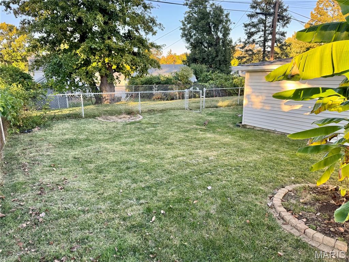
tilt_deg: -15.2
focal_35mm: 24
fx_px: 242
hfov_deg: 71.6
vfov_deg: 56.8
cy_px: 131
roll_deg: +1.0
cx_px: 174
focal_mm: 6.76
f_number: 1.78
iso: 80
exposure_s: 1/189
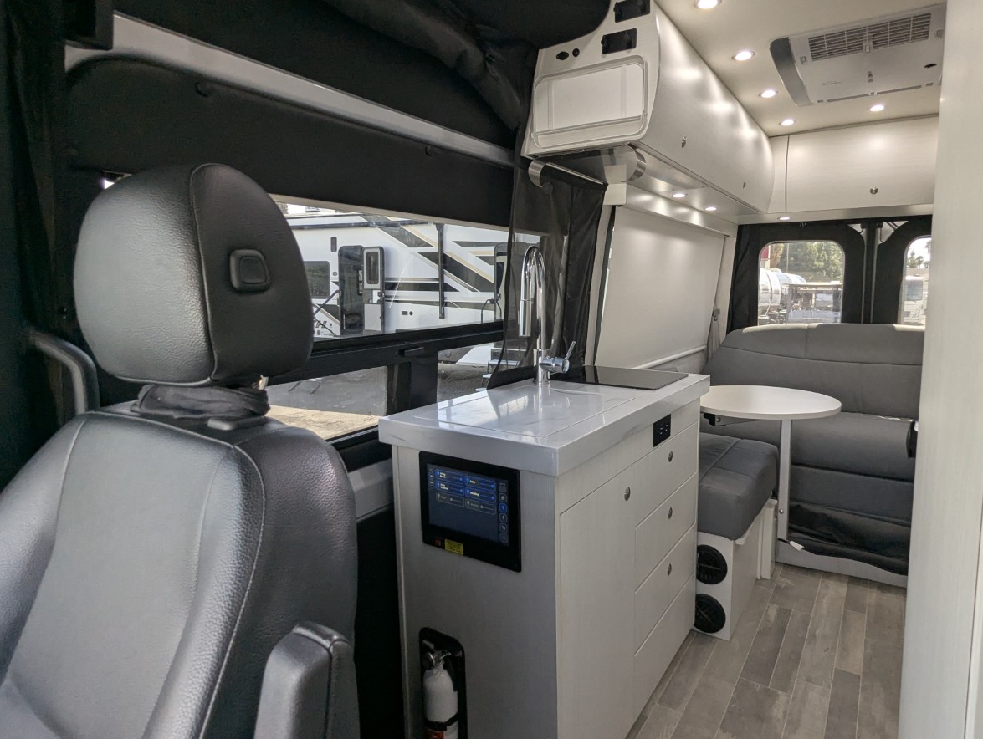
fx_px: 540
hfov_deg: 84.0
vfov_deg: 68.7
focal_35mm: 19
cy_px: 345
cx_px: 568
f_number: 2.2
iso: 239
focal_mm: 2.35
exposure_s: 1/211
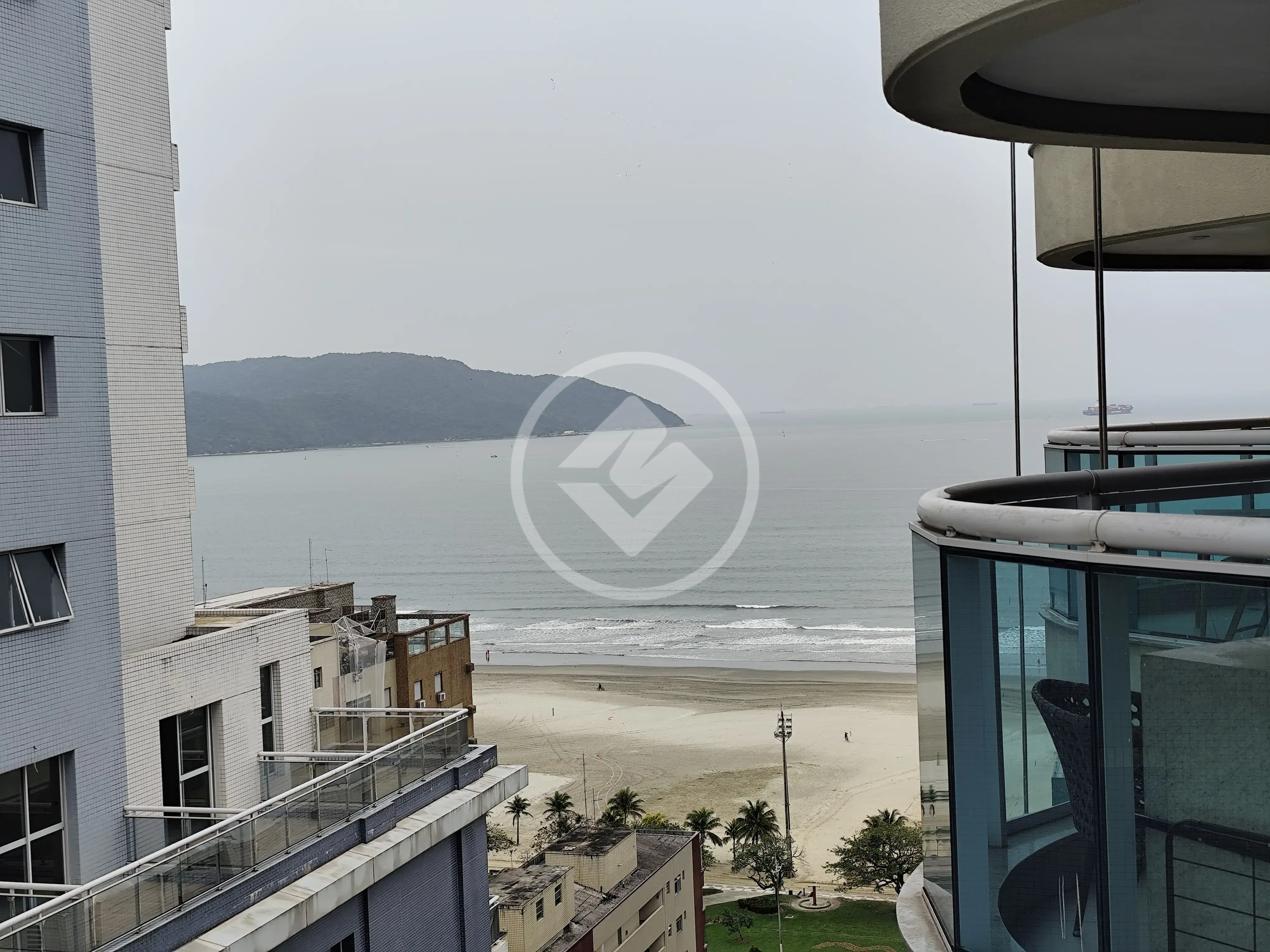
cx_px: 635
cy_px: 476
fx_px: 1688
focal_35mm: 46
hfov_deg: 41.2
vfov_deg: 31.5
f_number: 1.65
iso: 50
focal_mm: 6.19
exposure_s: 1/612
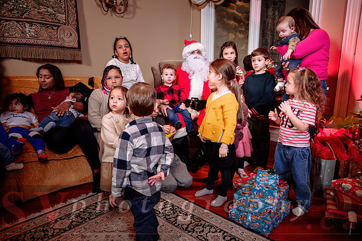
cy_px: 120
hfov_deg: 73.7
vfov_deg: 53.2
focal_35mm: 24
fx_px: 241
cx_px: 181
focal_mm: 24
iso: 200
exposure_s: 1/60
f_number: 5
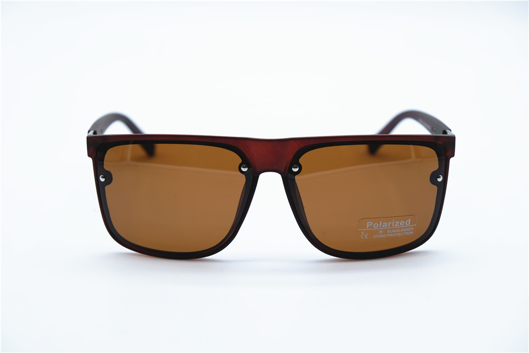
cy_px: 176
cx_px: 264
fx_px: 1014
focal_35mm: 69
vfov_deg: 19.7
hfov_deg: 29.3
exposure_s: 1/200
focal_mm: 46.3
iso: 160
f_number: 5
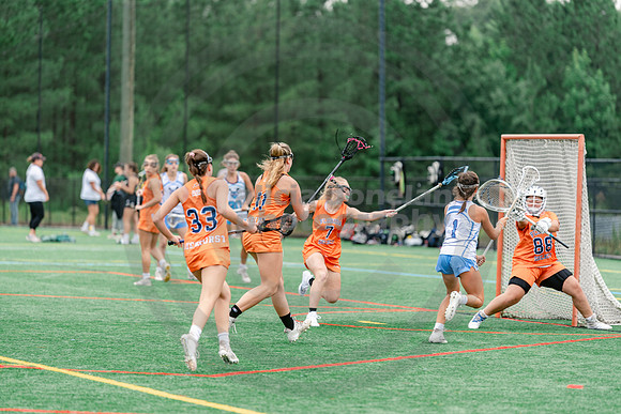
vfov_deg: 6.9
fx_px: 3451
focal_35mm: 200
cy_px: 207
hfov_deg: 10.3
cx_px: 310
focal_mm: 200
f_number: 3
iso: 250
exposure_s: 1/640
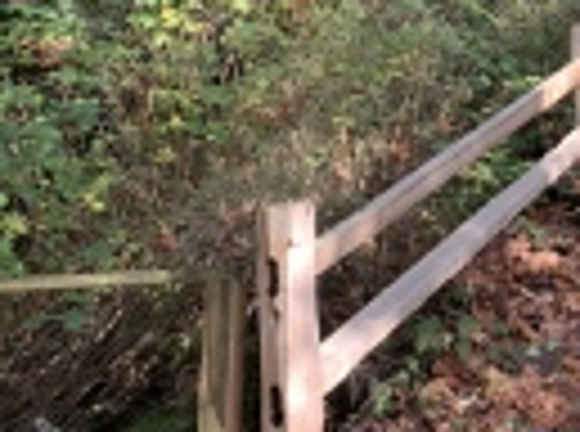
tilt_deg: +13.8
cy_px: -72
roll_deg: +3.6
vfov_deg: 18.8
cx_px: 688
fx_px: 1236
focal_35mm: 74
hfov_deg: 24.1
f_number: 1.8
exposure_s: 1/122
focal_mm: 4.25
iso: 32
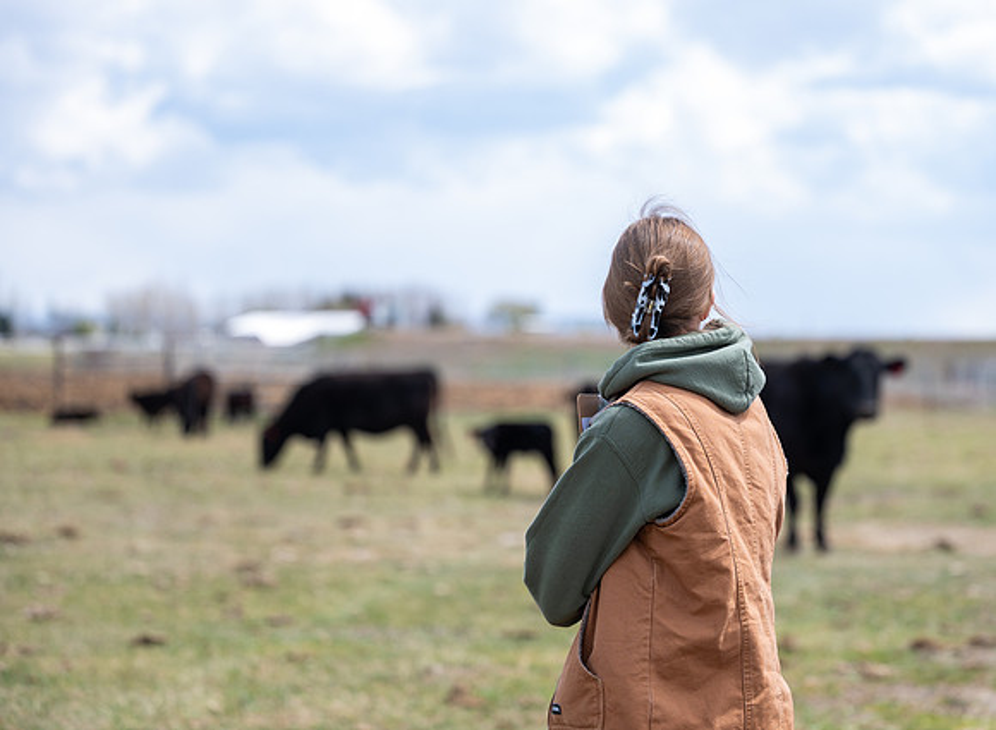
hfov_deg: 18.5
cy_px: 310
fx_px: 3047
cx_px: 631
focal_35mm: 107
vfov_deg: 13.7
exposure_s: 1/1600
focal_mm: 87
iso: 125
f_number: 2.8
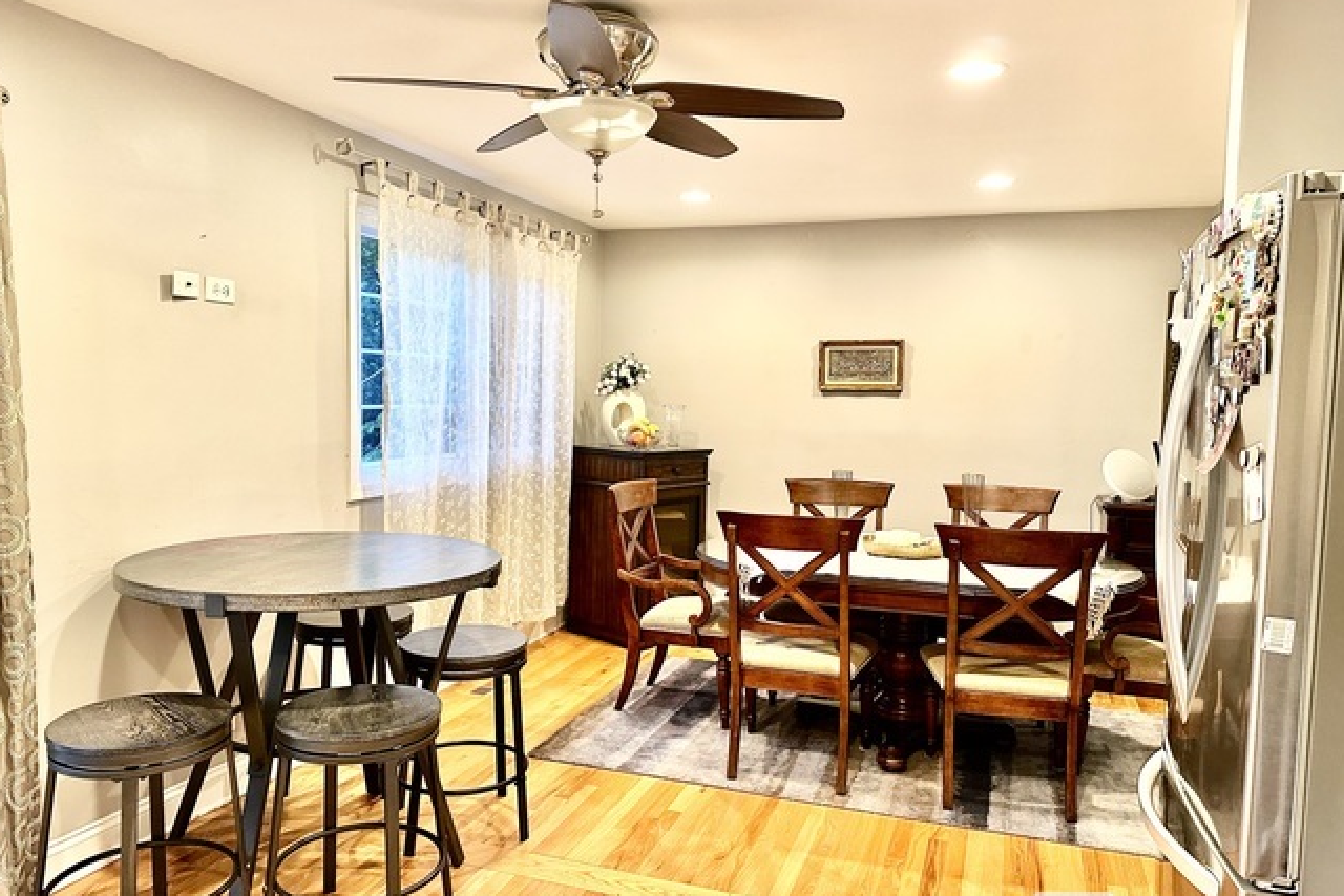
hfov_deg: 69.4
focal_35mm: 26
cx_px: 671
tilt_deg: -3.6
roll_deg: -0.6
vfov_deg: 49.6
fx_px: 971
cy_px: 451
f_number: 1.78
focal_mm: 6.86
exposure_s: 1/60
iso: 320
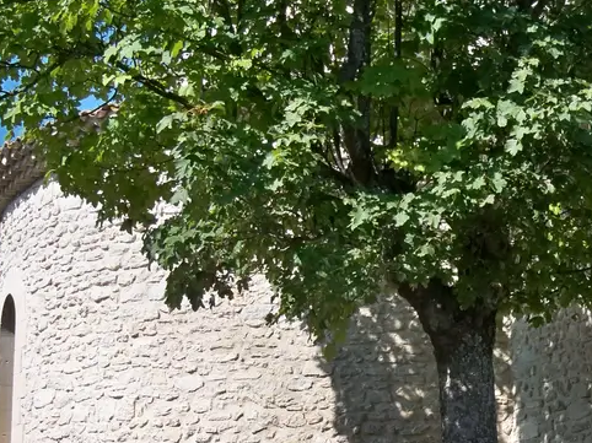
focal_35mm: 93
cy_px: 337
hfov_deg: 20.6
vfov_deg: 15.8
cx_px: 561
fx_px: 1590
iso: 80
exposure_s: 1/500
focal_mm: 6.2
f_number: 3.5
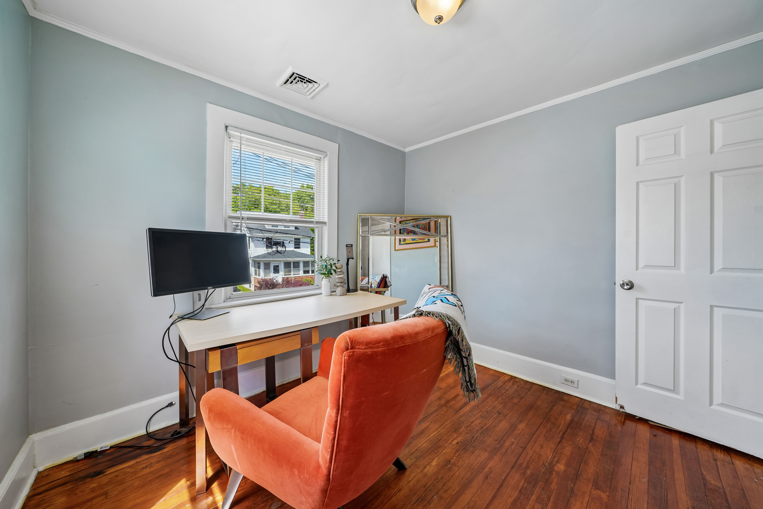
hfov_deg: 112.6
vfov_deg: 90.0
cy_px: 254
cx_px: 382
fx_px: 254
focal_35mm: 12
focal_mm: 12
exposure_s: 1/20
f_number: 8
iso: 100
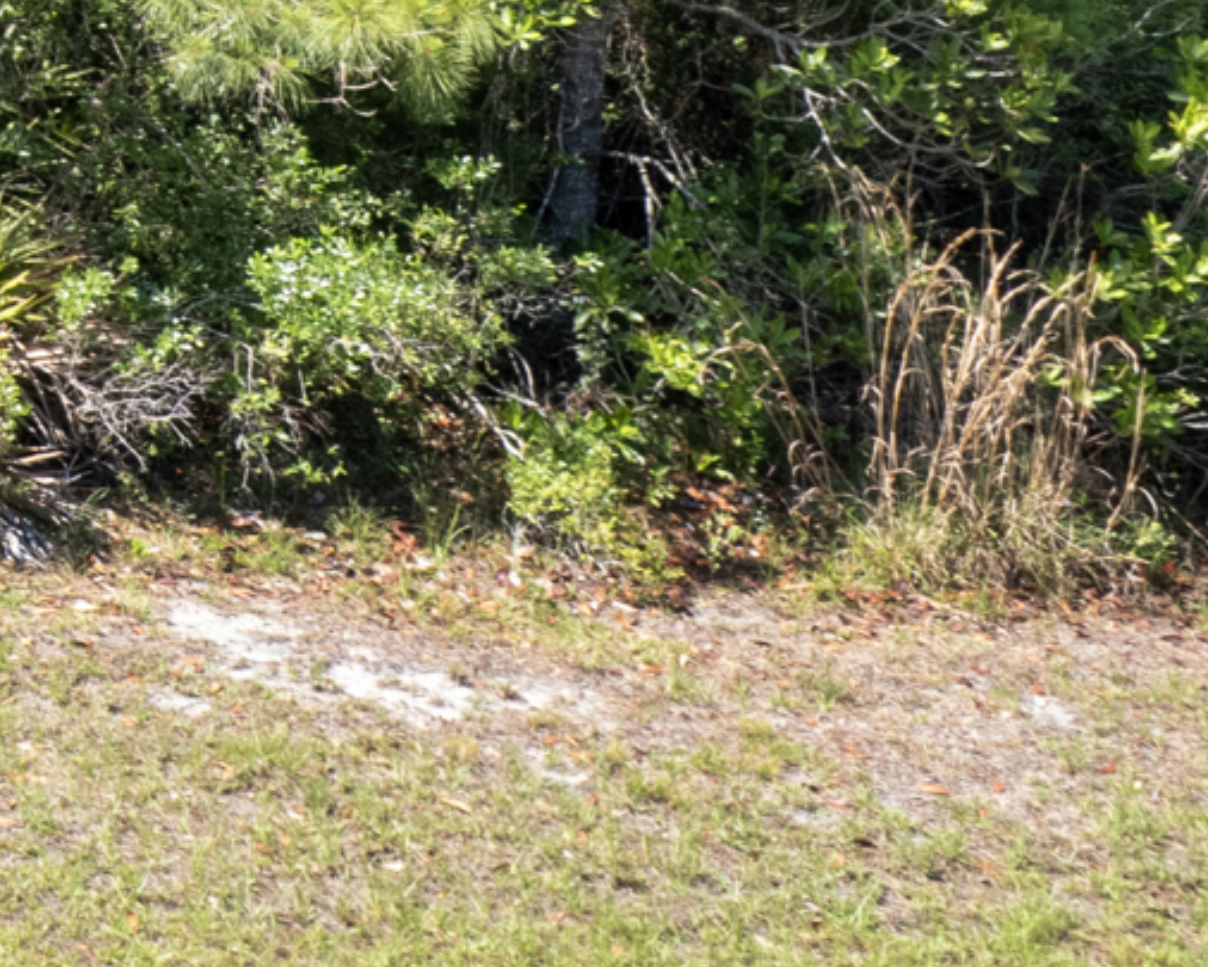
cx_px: -1375
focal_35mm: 102
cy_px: -725
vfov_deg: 13.6
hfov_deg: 14.6
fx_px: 3647
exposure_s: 1/100
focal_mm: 8.38
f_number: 2.8
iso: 110
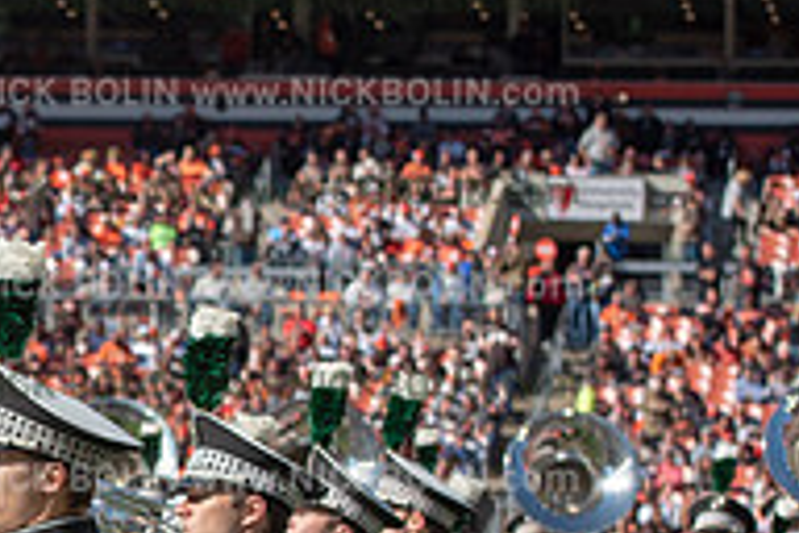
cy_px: 481
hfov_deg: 9.4
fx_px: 4705
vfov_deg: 6.5
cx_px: -395
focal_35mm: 212
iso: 400
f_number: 5
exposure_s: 1/2000
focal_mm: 70
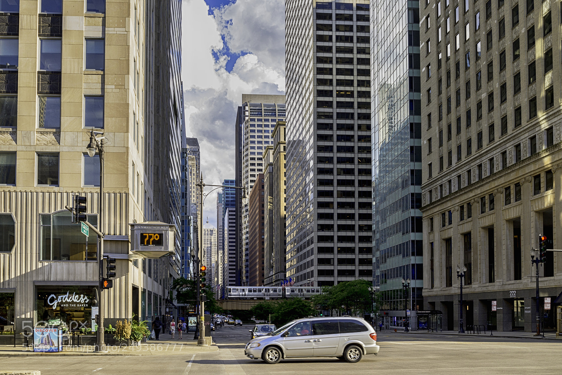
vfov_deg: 37.9
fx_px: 547
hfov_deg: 54.4
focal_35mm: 35
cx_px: 281
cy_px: 188
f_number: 8
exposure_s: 1/250
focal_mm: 35
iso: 400
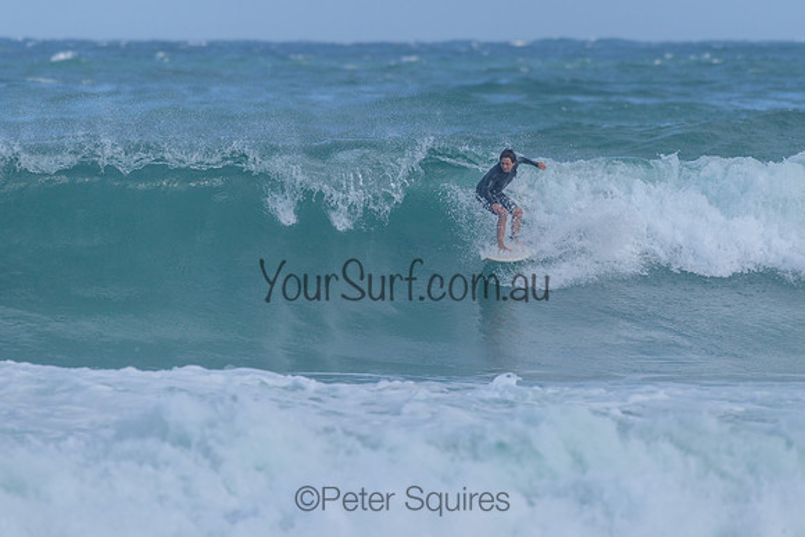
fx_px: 13700
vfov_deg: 2.2
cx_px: 440
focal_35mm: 613
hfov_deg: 3.4
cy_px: 212
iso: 360
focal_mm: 500
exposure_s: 1/2000
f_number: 5.6
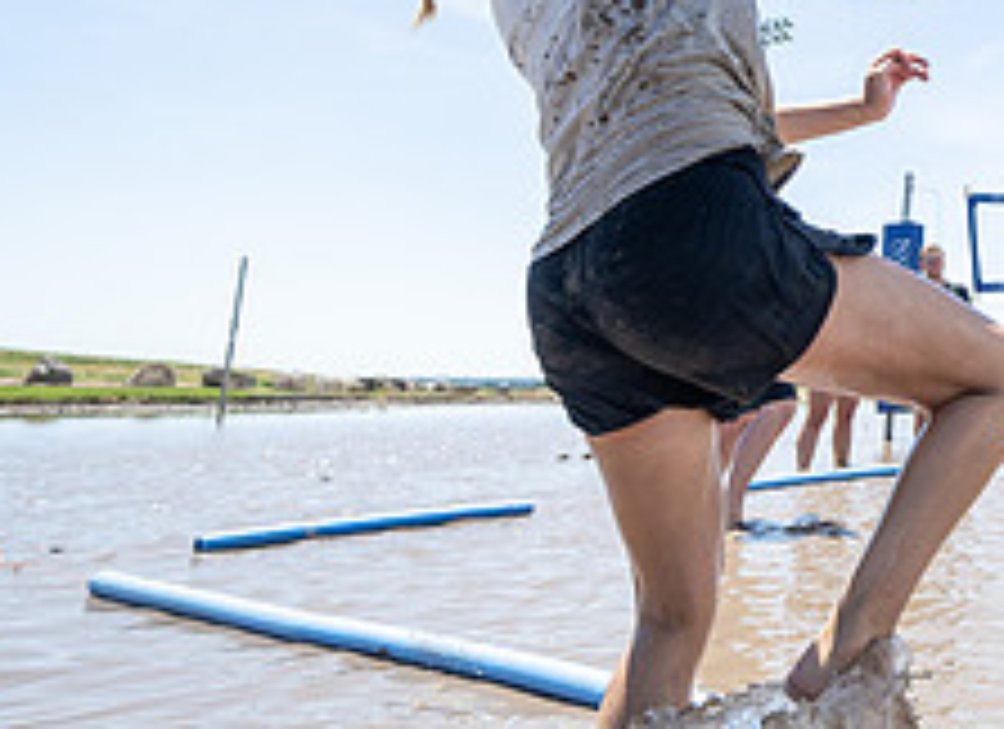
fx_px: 1119
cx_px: 1219
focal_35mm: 39
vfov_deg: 35.2
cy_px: 174
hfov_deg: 36.6
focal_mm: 14
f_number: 4
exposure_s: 1/1000
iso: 100
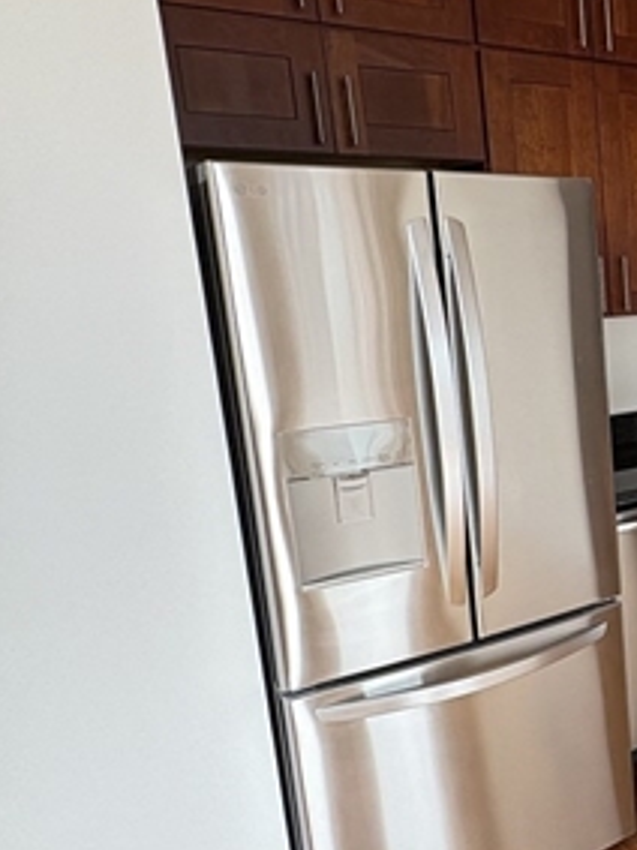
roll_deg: +0.3
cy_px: 436
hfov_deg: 29.5
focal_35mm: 38
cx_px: 847
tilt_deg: -10.5
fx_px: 933
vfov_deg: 49.0
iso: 160
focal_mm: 2.22
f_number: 2.2
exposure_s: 1/99
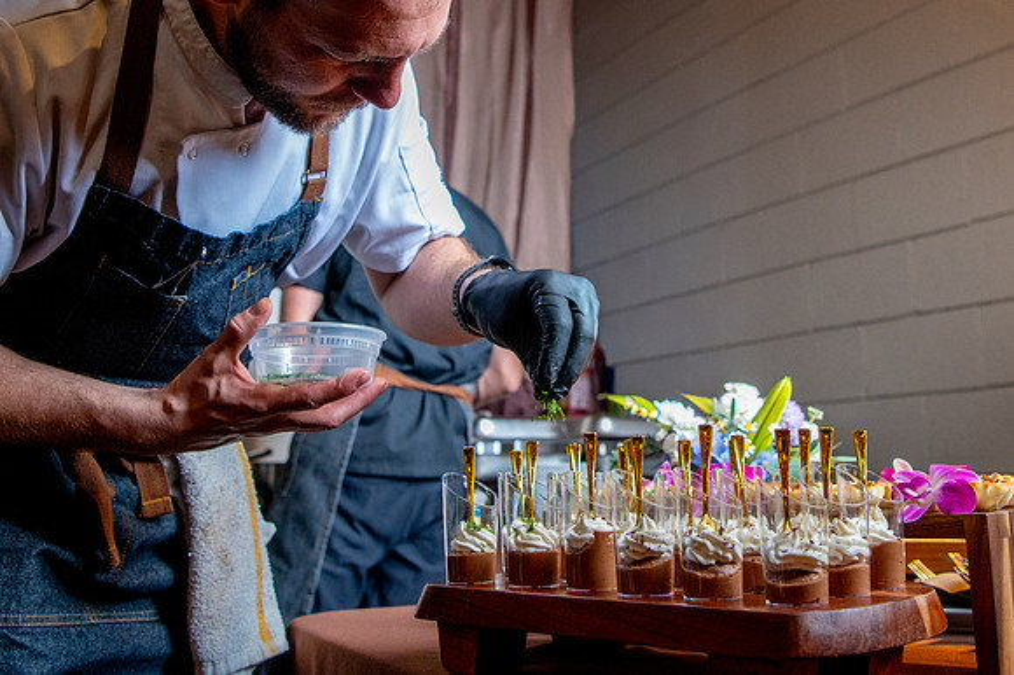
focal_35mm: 40
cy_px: 206
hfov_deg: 48.5
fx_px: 1122
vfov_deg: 33.1
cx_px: 574
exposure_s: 1/320
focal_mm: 24
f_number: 4
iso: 2000
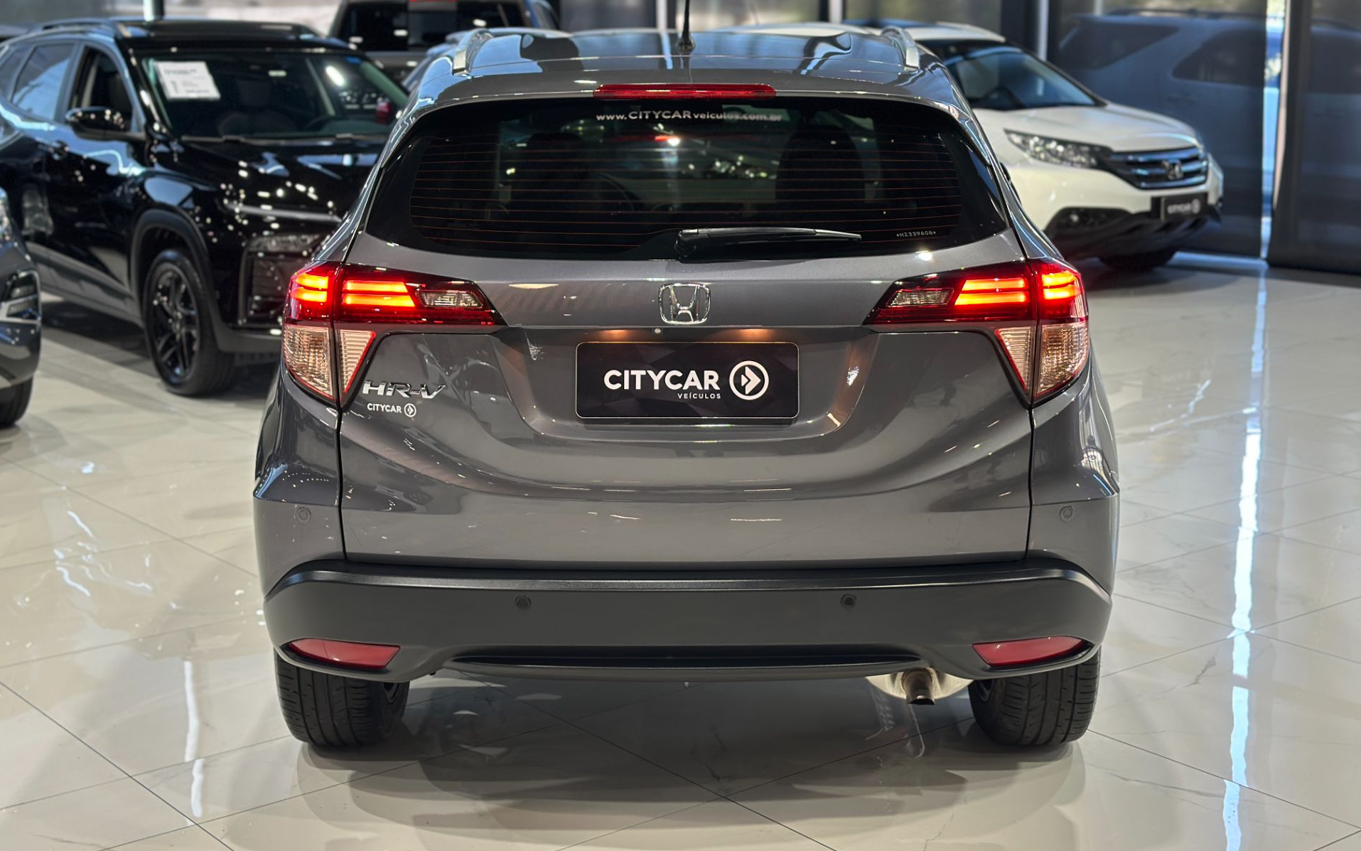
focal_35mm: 51
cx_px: 680
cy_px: 375
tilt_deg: -10.3
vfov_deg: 25.3
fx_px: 1892
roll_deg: +0.0
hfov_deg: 39.6
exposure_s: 1/60
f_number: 1.78
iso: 125
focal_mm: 6.86
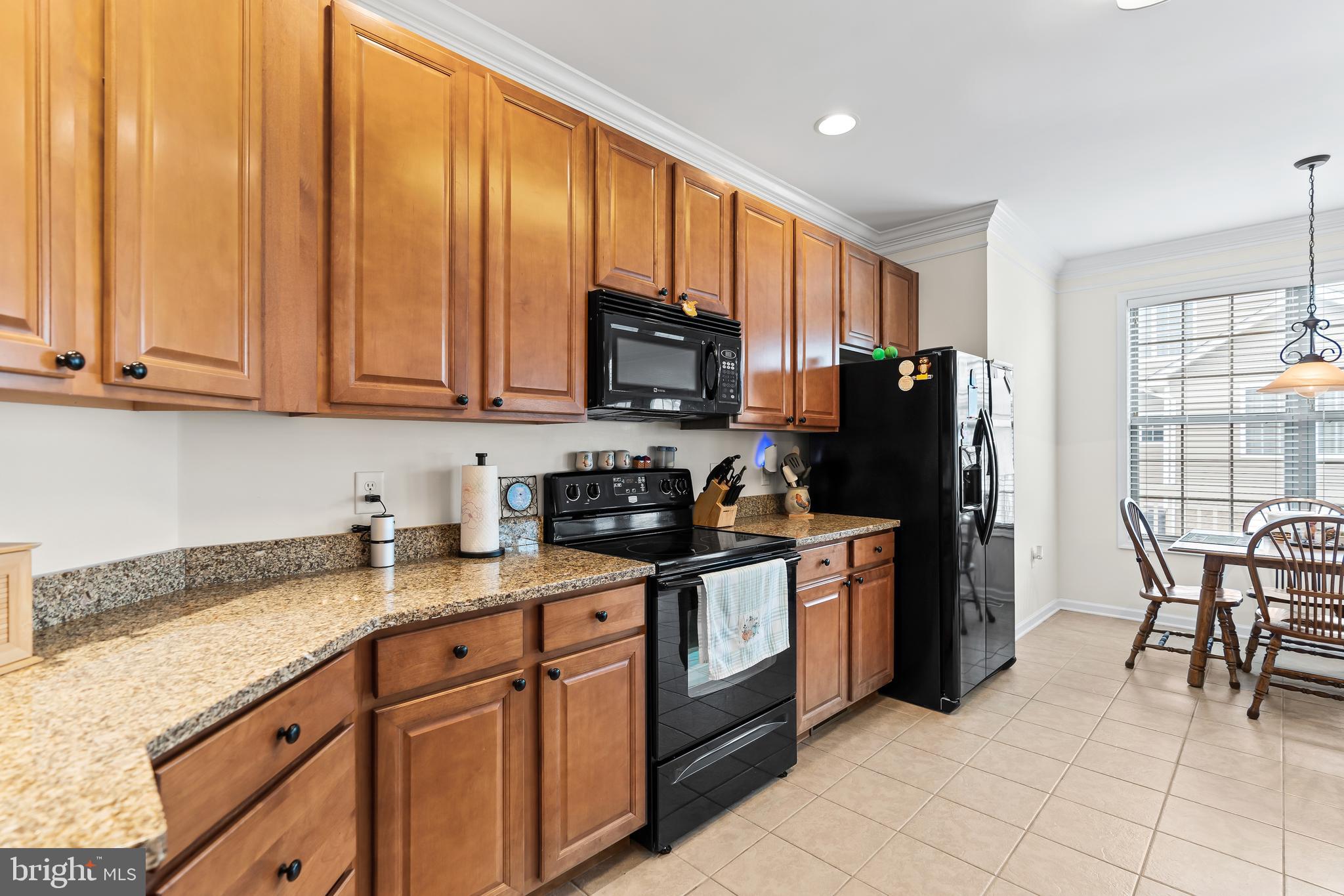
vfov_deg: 73.7
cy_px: 448
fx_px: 597
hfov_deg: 96.7
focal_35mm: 16
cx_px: 672
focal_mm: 16
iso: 100
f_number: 4.5
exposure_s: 1/2
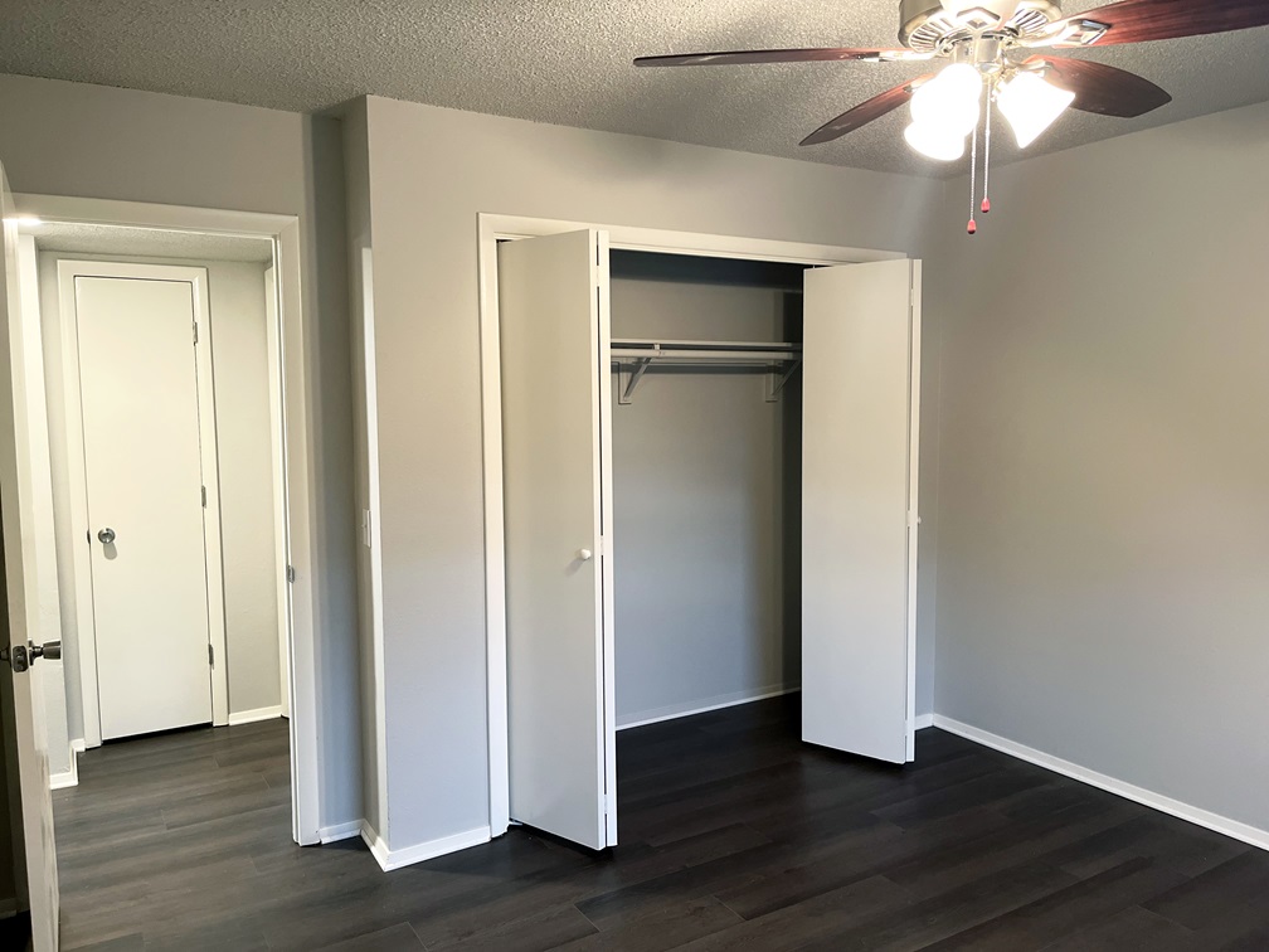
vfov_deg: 53.1
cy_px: 476
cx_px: 634
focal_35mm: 26
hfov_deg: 67.3
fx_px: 953
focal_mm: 5.1
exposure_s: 1/60
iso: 250
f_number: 1.6
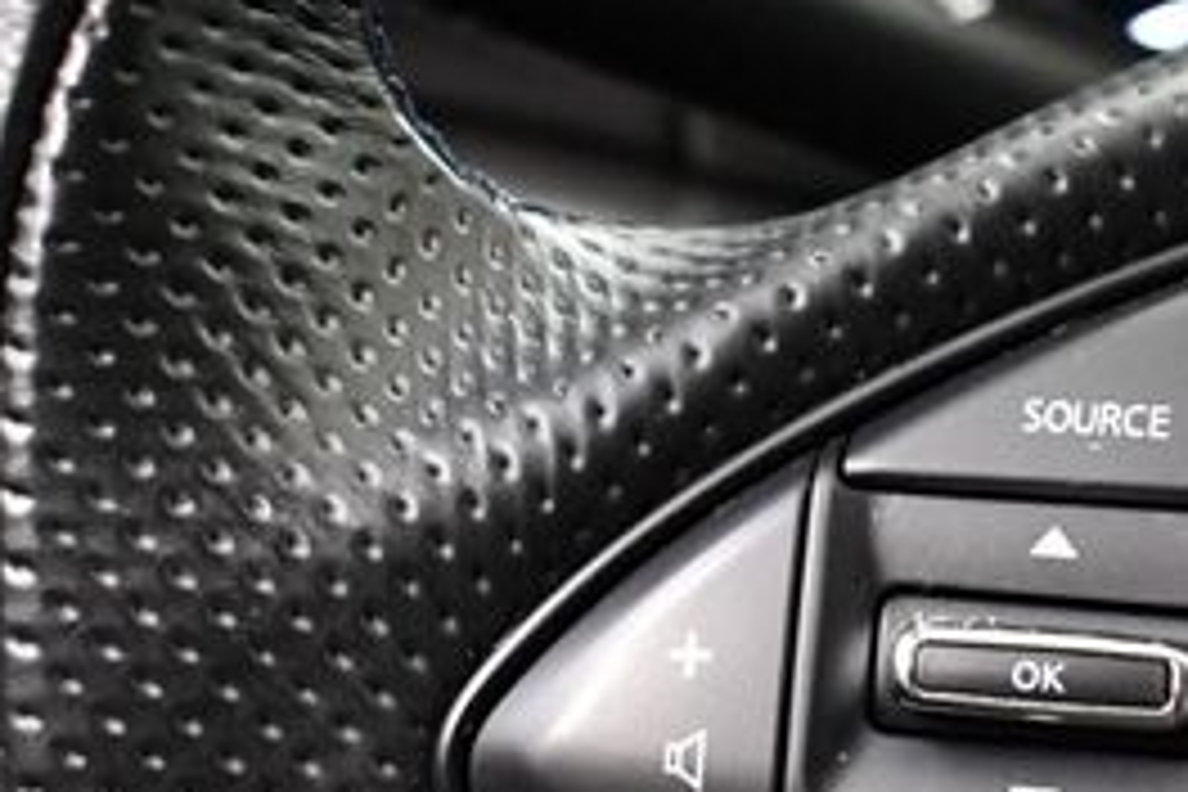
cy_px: 778
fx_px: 3201
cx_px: 1066
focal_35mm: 97
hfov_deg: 20.6
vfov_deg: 13.9
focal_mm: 20
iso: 3600
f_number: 3.5
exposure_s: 1/60
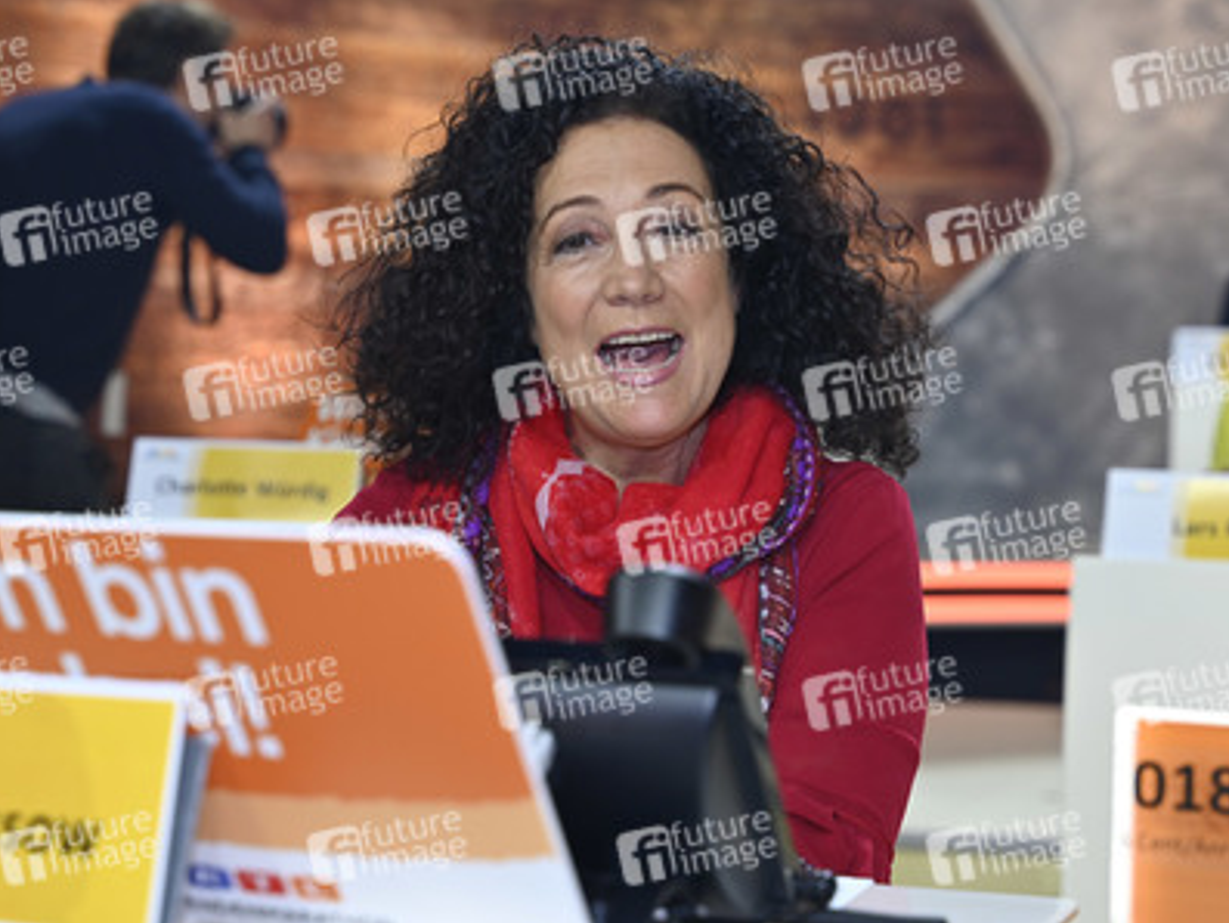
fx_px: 2522
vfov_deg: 20.7
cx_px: 614
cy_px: 462
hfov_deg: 27.4
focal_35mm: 71
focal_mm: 65
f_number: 4
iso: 1000
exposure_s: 1/200
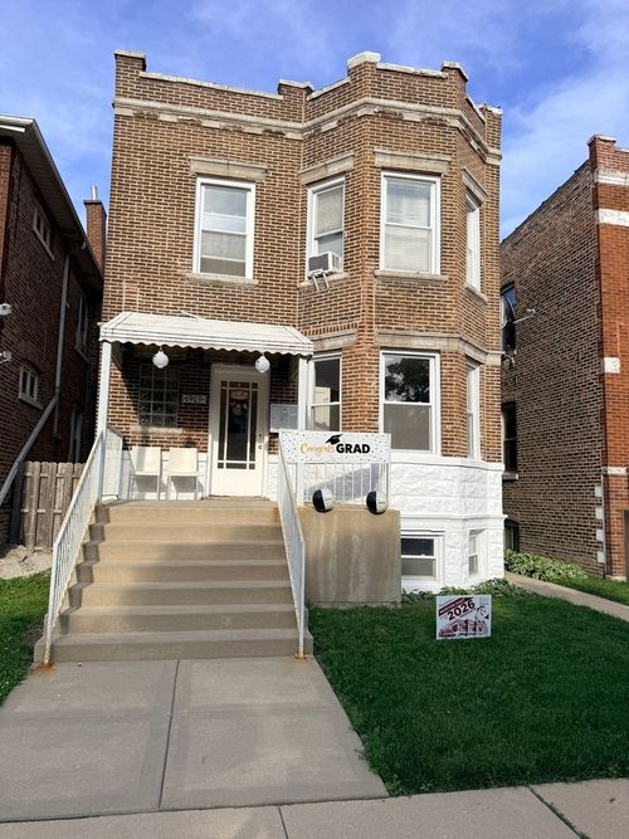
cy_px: 420
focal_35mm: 24
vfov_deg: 71.6
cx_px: 314
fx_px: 582
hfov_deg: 56.8
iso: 80
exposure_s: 1/3279
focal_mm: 6.76
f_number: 1.78
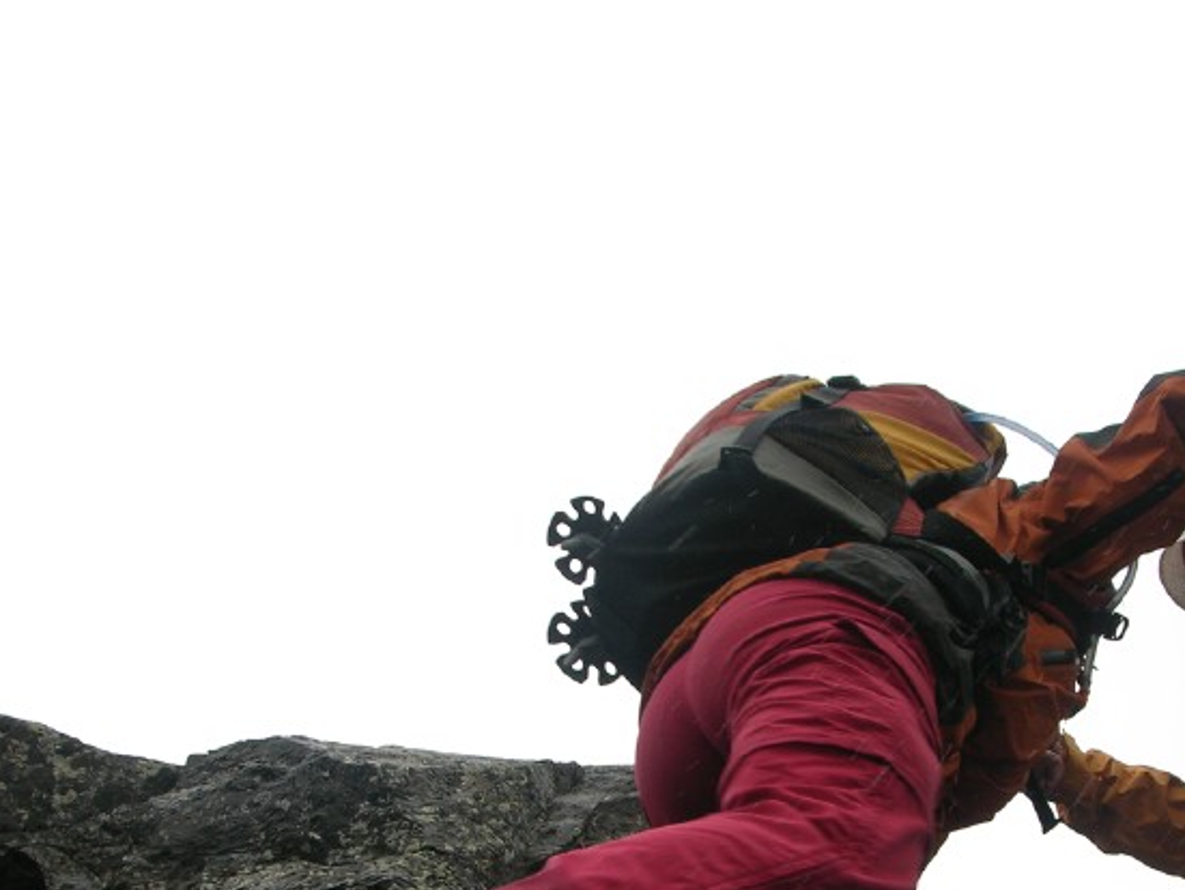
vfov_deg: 22.0
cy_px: 823
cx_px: 652
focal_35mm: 65
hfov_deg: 29.8
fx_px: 2227
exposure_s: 1/150
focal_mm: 8.9
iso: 50
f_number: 5
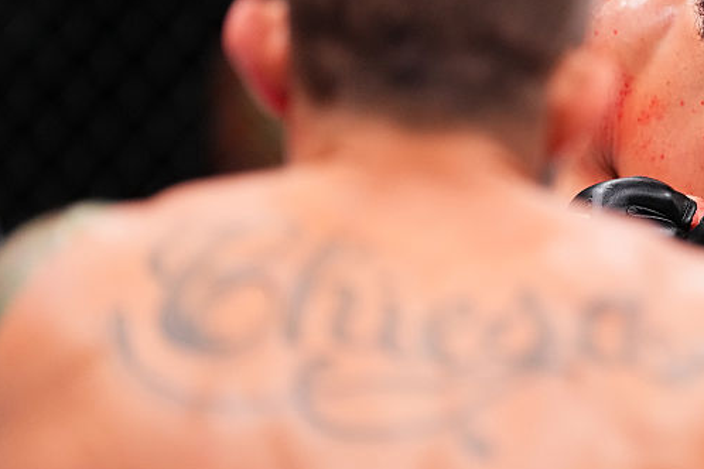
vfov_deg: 3.8
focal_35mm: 366
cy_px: 114
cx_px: 671
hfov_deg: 5.6
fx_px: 7157
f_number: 2.8
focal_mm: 178
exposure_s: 1/1600
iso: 3200
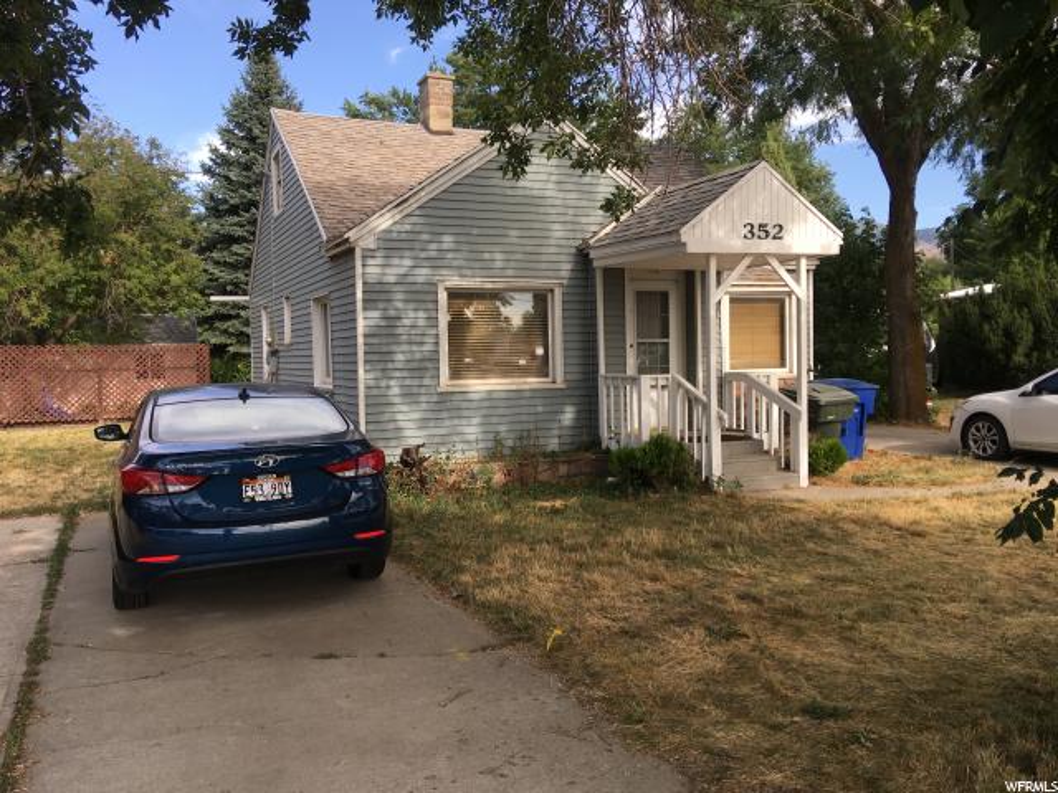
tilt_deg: -1.5
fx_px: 886
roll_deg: +0.4
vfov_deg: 48.2
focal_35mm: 29
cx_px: 529
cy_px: 396
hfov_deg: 61.7
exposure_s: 1/444
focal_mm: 4.15
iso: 25
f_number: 2.2
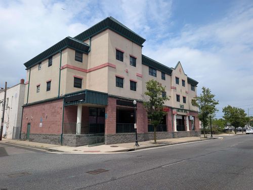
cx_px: 126
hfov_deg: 71.5
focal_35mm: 24
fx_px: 176
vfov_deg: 56.9
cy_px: 95
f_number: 1.68
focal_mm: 6.9
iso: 21
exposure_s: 1/1513
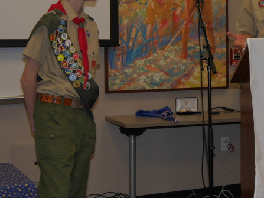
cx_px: 206
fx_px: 656
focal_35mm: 86
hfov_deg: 22.5
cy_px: 65
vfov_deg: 17.1
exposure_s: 1/60
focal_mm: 24
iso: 200
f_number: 4.1
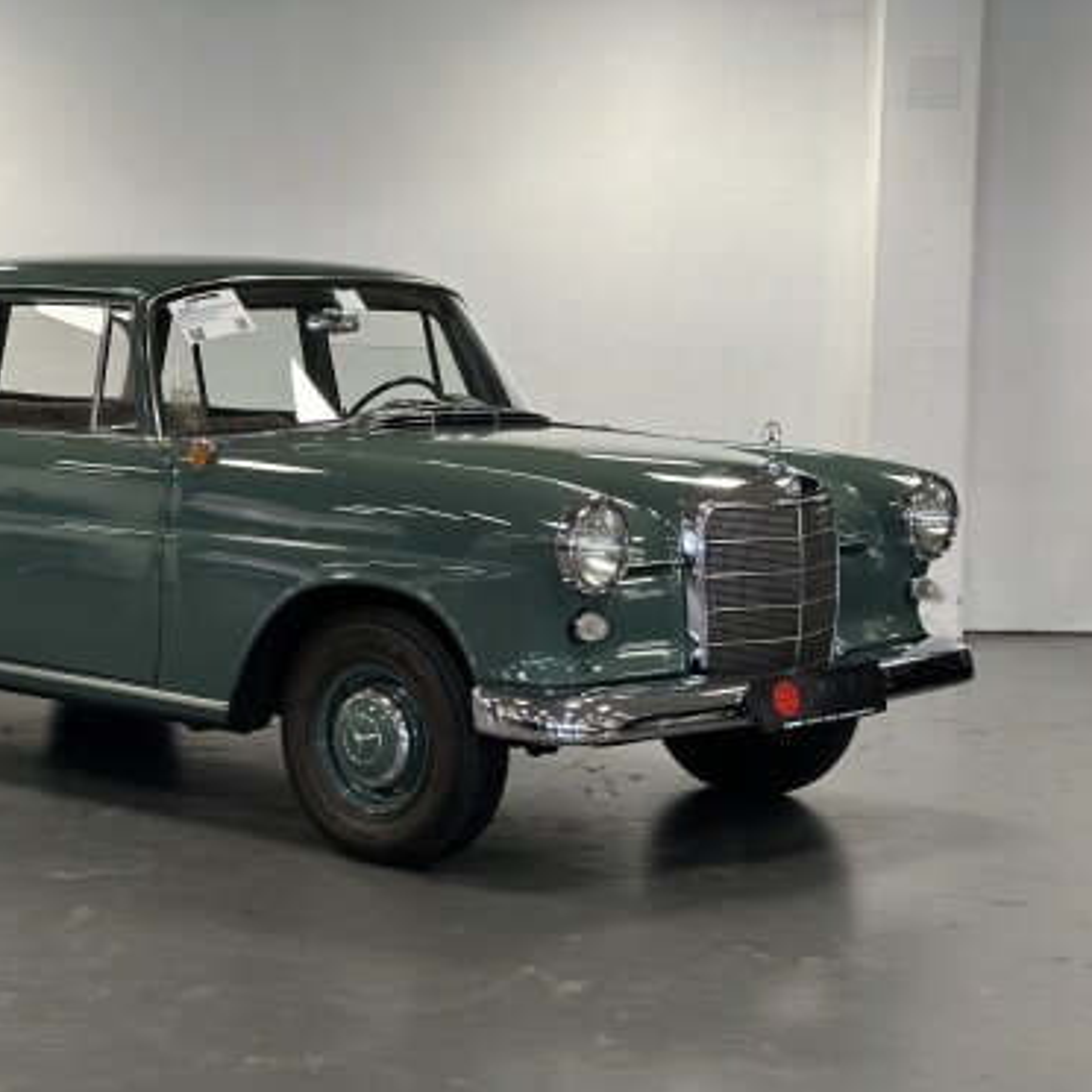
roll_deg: -0.7
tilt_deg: -4.8
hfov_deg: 23.3
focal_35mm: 73
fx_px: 2605
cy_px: 511
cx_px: 205
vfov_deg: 23.7
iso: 125
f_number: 1.78
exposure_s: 1/84
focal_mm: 6.86
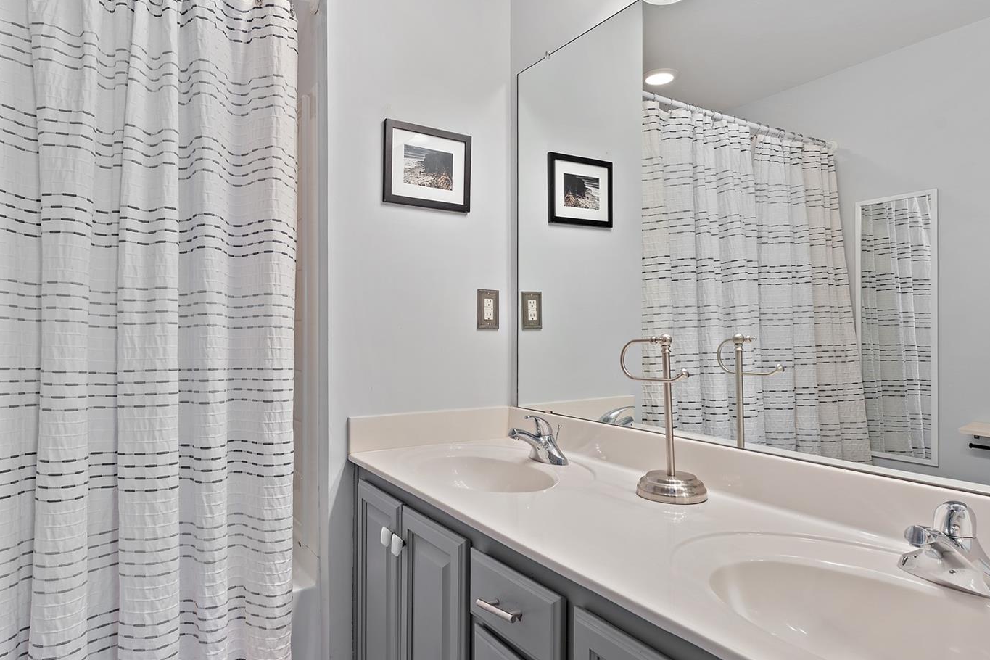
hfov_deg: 81.1
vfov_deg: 59.5
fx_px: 577
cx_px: 461
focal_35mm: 21
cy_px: 331
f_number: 10
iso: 100
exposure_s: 2.5
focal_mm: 14
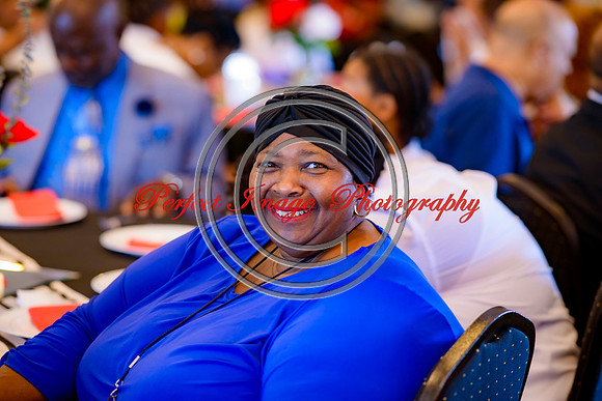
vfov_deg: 13.0
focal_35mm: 105
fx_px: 1756
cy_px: 200
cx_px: 301
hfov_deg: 19.5
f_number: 2.2
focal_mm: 105
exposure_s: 1/125
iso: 900
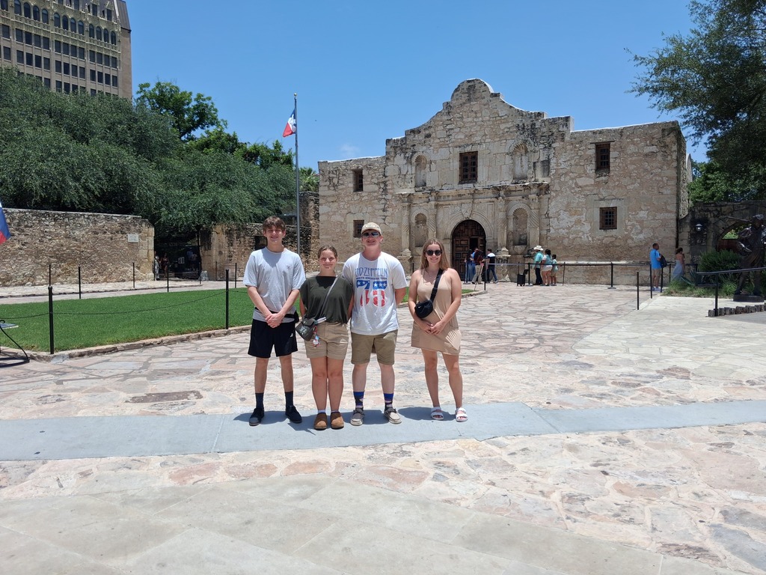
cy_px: 288
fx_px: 597
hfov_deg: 65.3
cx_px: 383
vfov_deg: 51.4
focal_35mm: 27
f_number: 1.8
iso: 25
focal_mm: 4
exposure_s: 1/732
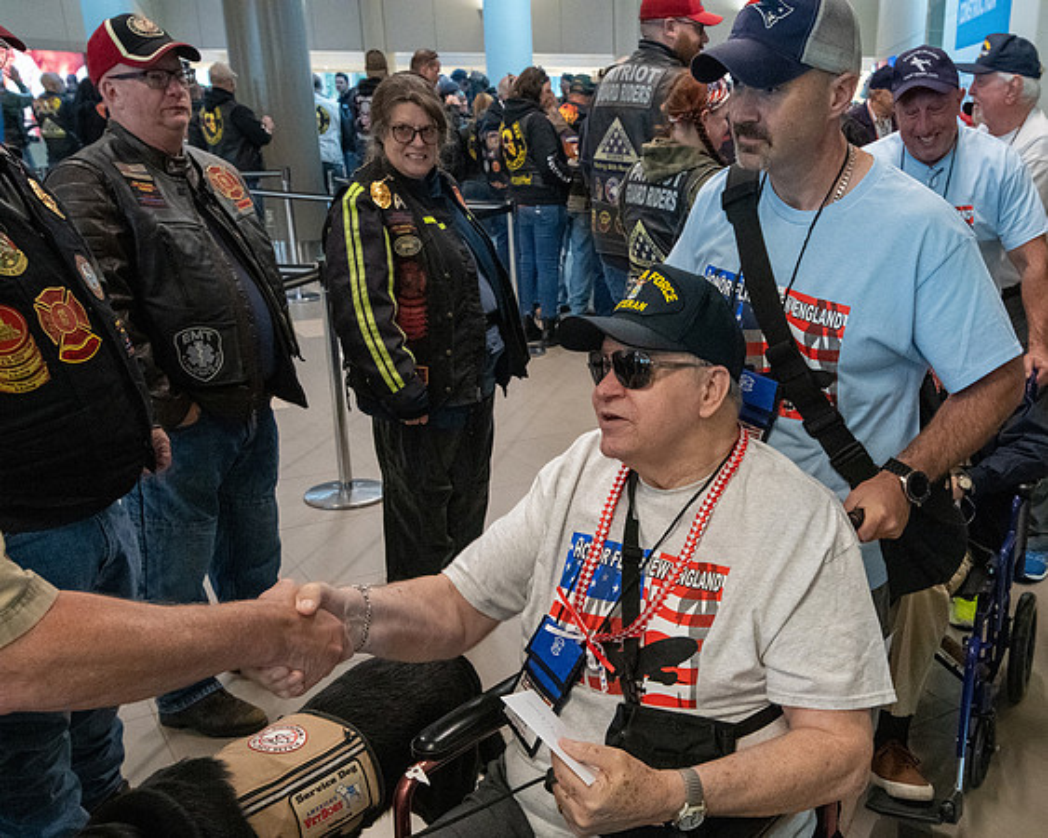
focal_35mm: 35
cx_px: 701
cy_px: 507
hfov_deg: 50.0
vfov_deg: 41.5
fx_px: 1100
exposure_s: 1/100
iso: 8000
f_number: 7.1
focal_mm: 26
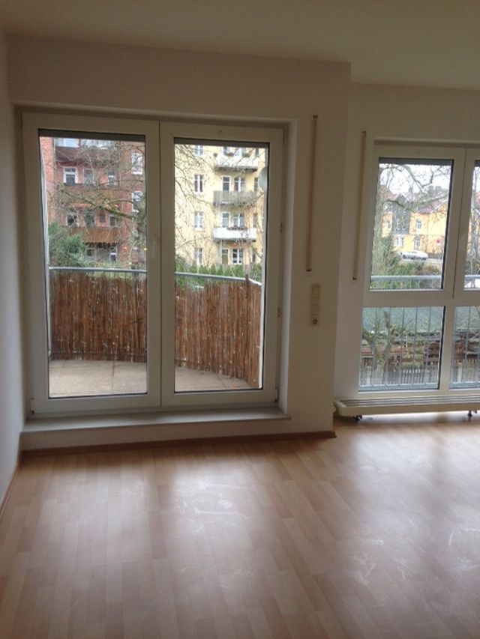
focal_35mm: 33
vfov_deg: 55.3
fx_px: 610
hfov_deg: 43.0
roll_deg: -1.4
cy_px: 320
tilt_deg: -8.9
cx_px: 240
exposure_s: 1/30
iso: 50
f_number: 2.4
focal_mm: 4.12
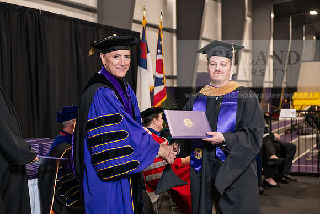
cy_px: 107
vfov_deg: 20.6
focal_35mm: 66
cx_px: 160
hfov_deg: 30.5
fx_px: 587
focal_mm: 66
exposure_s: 1/125
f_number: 5
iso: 2000
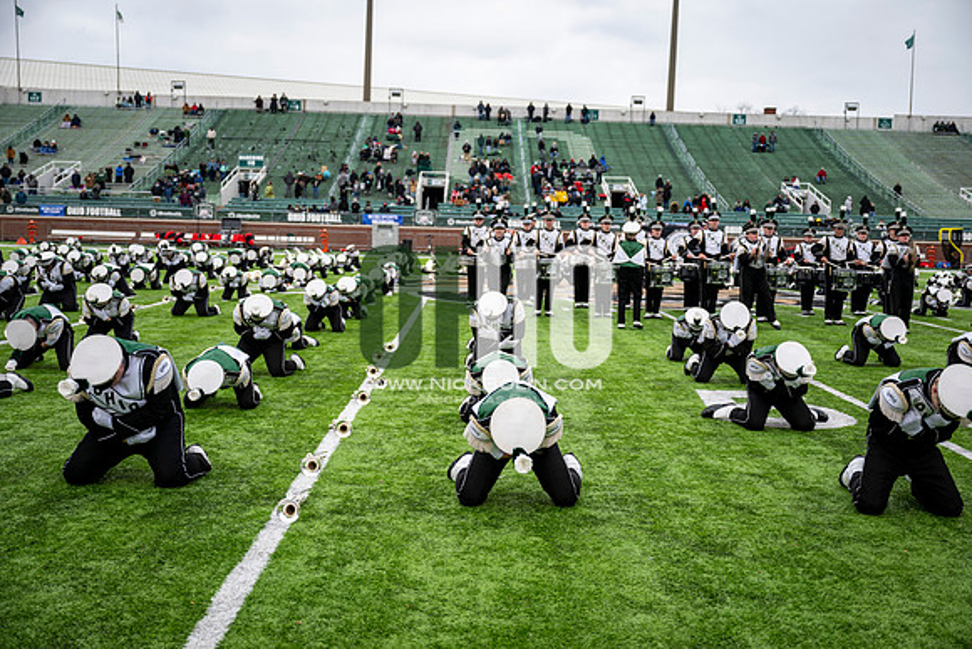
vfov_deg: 35.1
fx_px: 1026
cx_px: 486
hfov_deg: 50.7
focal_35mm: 38
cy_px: 324
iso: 100
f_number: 2.8
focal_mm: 38
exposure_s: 1/500
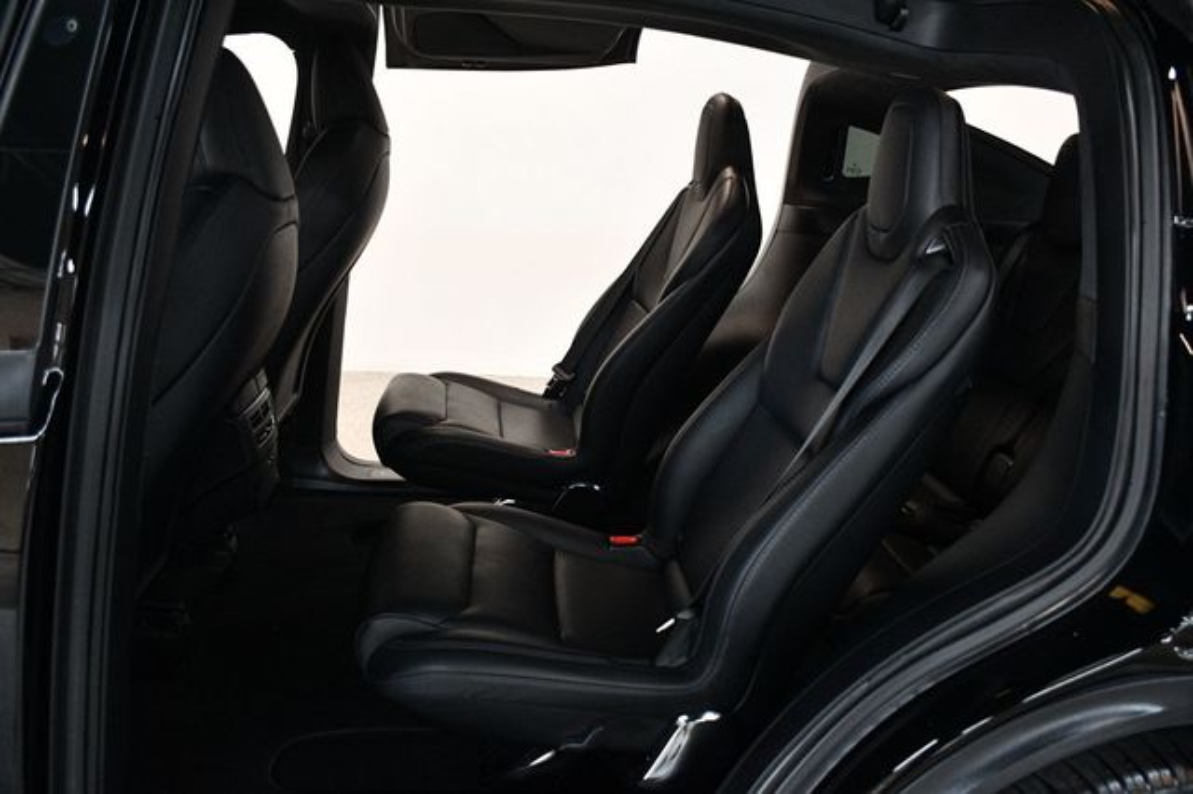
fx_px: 994
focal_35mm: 30
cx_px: 596
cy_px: 397
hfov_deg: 62.0
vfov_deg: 43.6
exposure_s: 1/125
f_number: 3.5
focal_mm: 20
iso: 3200
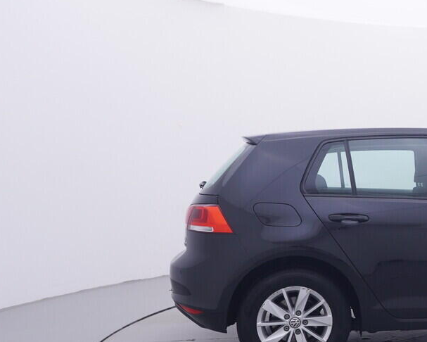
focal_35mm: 50
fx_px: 634
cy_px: 200
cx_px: 464
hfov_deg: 32.9
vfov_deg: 30.1
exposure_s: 1/80
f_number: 5
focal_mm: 15
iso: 200
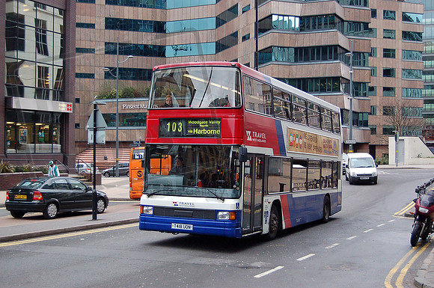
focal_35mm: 48
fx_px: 578
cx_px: 217
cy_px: 144
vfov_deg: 28.0
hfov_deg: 41.2
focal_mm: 32
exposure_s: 1/500
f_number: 4.5
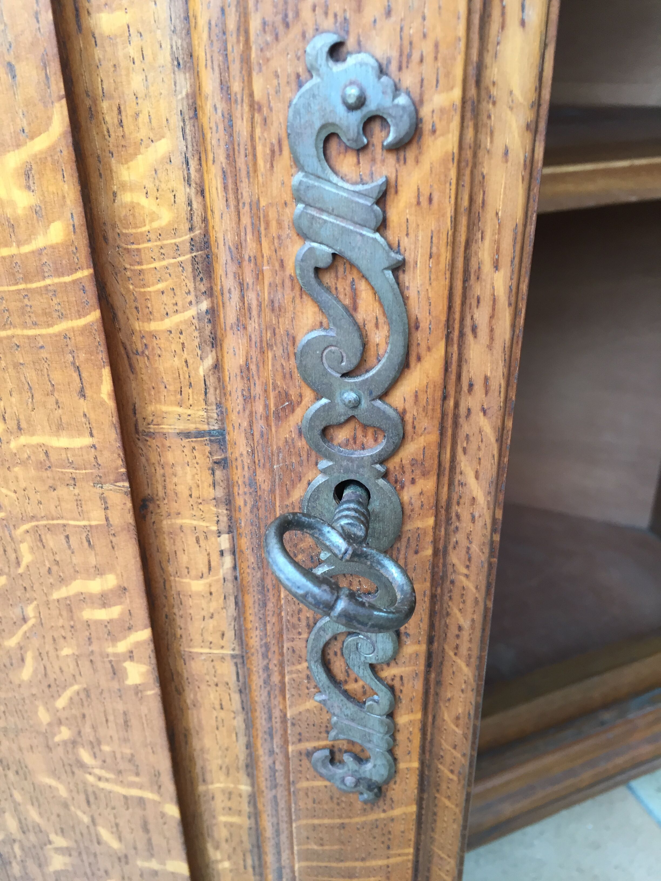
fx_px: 738
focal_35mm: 29
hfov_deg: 48.2
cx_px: 330
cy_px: 440
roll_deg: +0.8
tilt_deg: -25.5
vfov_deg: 61.7
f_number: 2.2
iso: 80
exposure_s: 1/33
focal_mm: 4.15
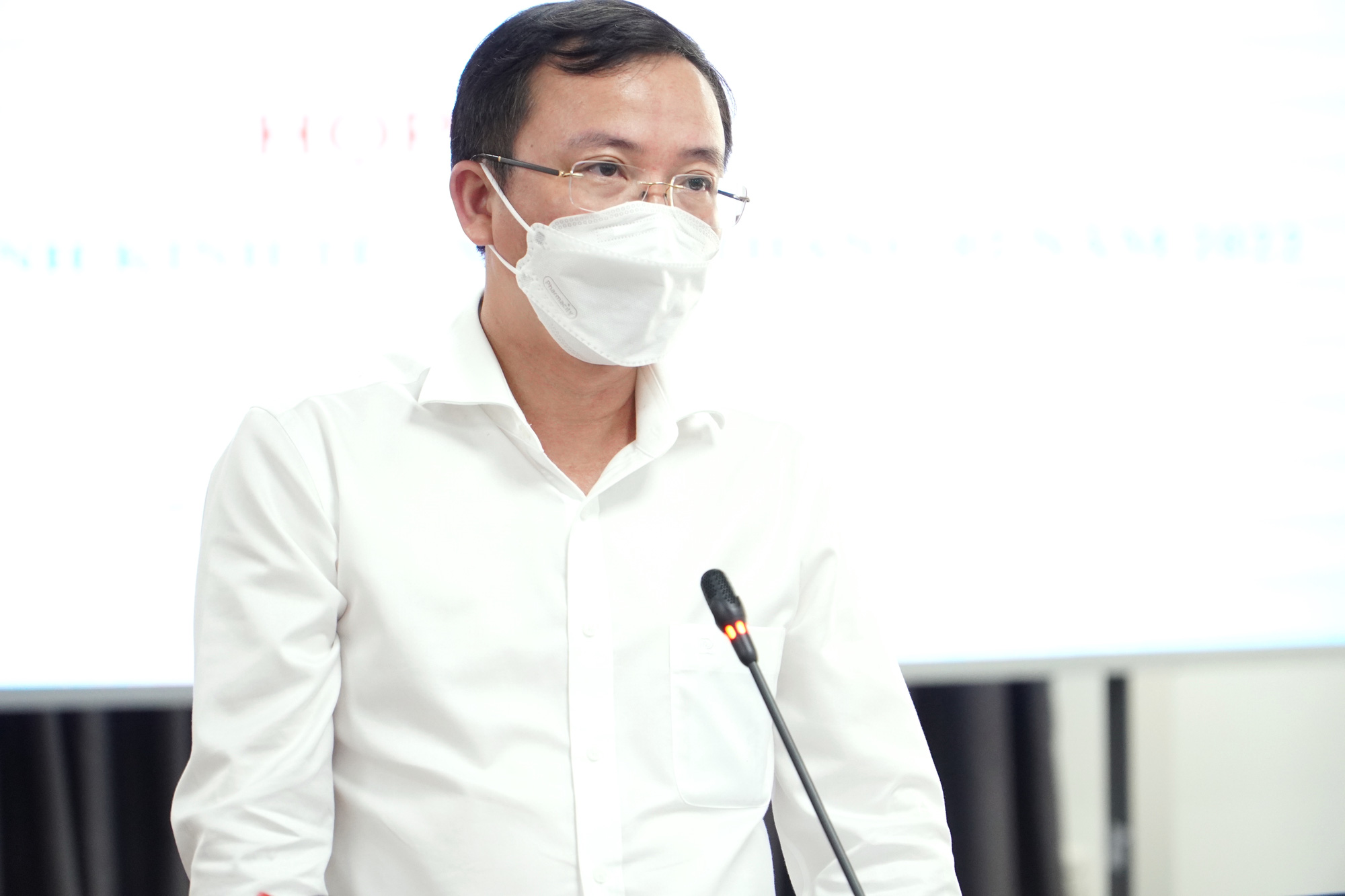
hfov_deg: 13.0
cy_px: 448
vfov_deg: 8.7
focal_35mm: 158
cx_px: 672
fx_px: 5883
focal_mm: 105
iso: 1600
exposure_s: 1/60
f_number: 4
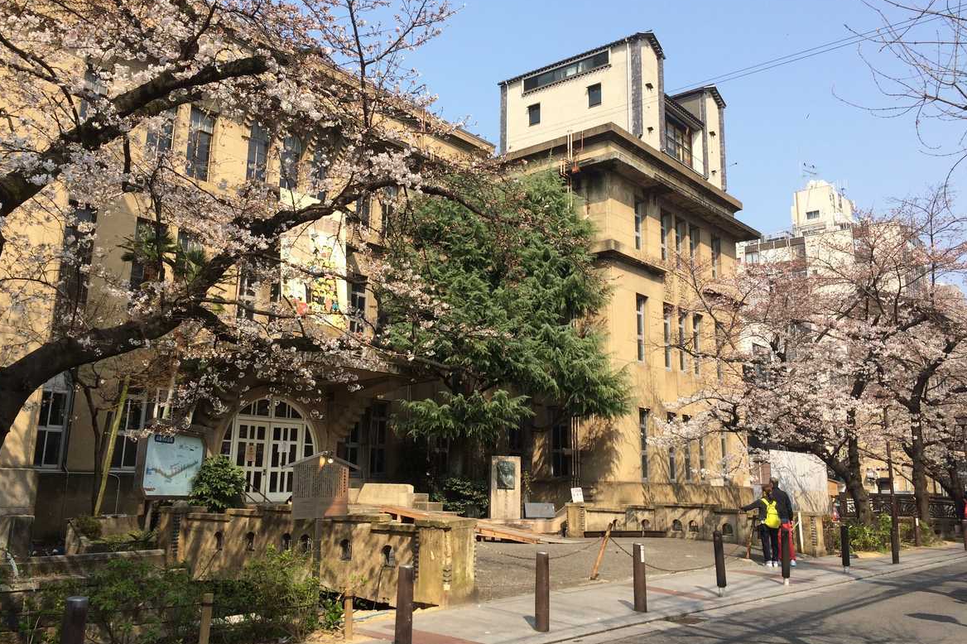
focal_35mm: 31
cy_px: 281
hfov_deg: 60.3
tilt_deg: +11.6
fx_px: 832
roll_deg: -0.3
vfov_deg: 42.2
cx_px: 472
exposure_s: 1/1580
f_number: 2.2
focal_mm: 4.15
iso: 32
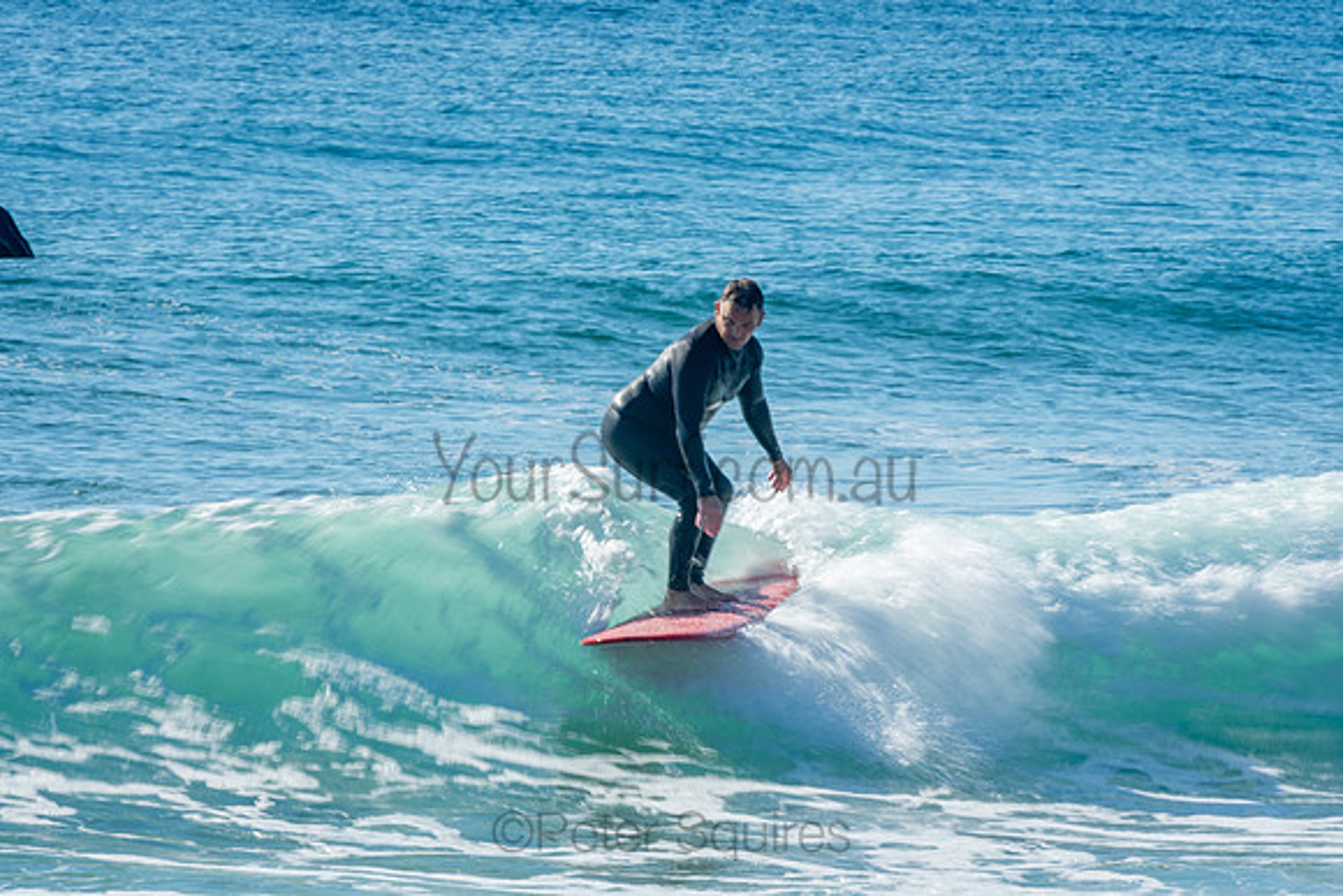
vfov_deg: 2.3
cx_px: 672
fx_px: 22388
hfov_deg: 3.4
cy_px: 448
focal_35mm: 600
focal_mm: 400
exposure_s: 1/40
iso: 100
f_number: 22
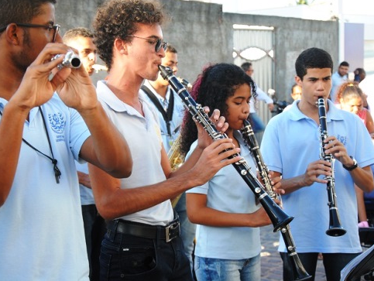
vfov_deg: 21.3
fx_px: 746
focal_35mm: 69
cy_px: 139
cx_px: 171
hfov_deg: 28.1
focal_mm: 42
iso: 400
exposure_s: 1/200
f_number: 4.8
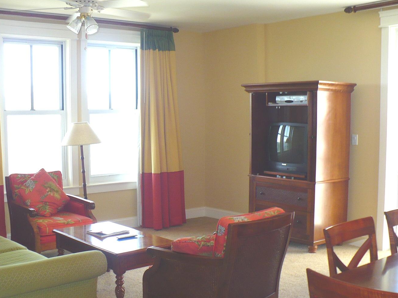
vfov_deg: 32.1
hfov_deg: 42.0
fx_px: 517
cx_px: 171
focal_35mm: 45
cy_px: 178
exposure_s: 1/30
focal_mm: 6.1
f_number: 2.8
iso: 125
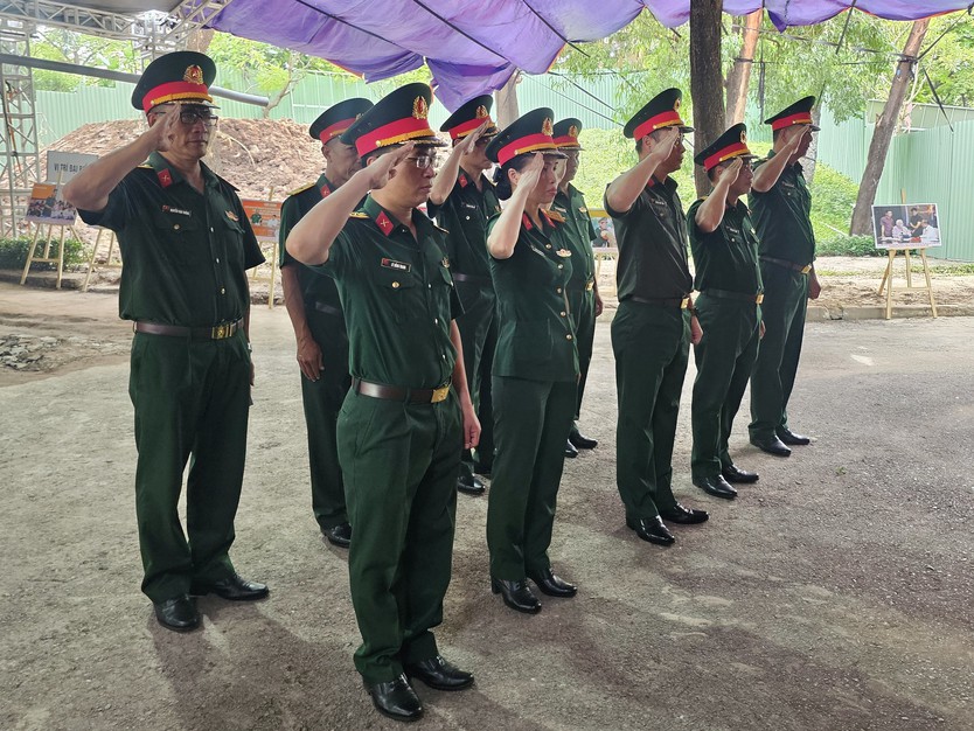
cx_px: 487
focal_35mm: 23
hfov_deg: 73.9
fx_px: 647
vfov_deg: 58.9
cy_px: 366
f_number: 1.7
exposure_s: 1/100
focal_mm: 6.3
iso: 250
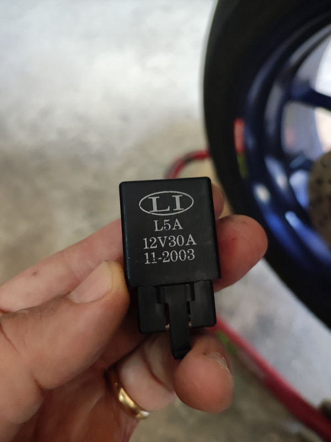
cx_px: 166
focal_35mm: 25
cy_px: 221
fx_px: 319
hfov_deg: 54.9
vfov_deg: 69.4
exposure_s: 1/33
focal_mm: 4.7
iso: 782
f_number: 1.79
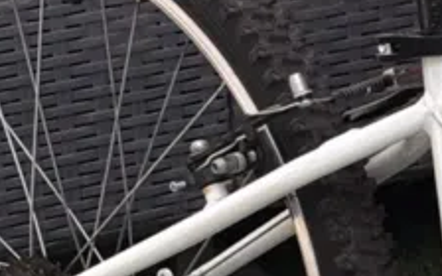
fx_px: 4047
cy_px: 293
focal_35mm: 336
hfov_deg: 6.2
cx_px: 693
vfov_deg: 3.9
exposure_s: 1/169
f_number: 1.6
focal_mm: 5.96
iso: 32
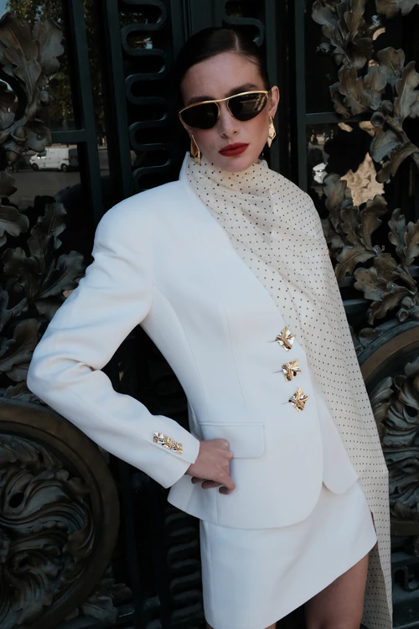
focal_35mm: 40
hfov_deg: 33.4
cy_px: 314
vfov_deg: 48.5
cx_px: 210
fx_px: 698
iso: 1600
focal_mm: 26.5
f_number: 11
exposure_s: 1/250
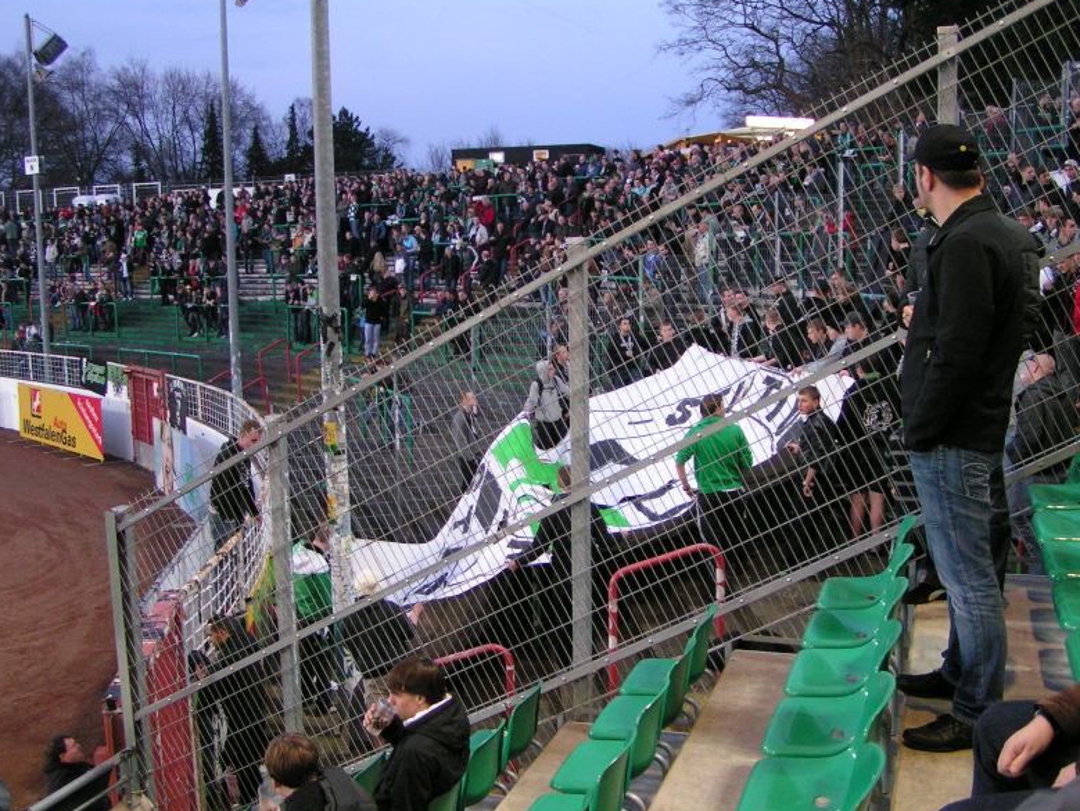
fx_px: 1217
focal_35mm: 39
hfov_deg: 47.8
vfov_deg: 36.8
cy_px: 399
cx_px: 549
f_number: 2.8
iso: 200
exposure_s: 1/25
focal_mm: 5.8
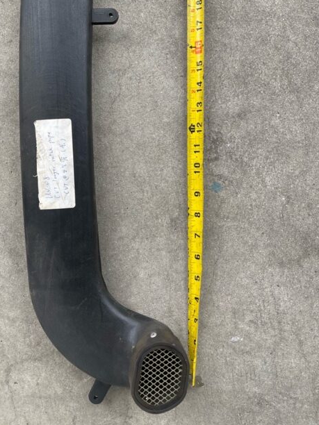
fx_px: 418
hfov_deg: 41.6
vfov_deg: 53.1
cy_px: 149
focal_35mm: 34
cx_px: 129
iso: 32
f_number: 1.6
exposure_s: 1/410
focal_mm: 5.1
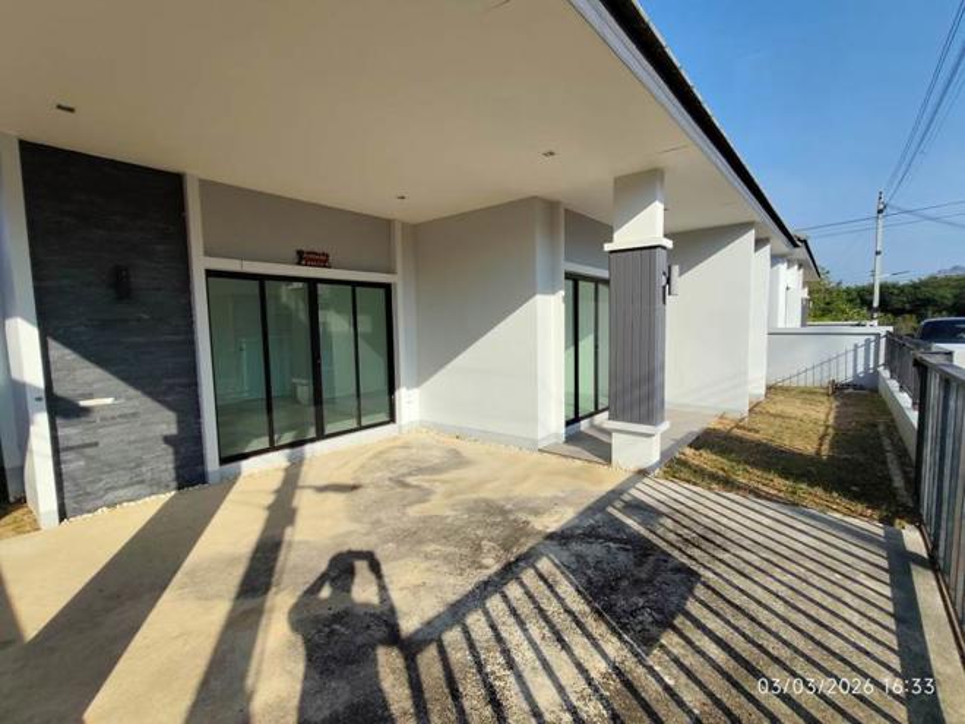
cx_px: 482
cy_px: 362
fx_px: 446
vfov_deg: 78.1
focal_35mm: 16
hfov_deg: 94.5
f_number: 2.2
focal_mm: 1.67
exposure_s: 1/1827
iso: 51
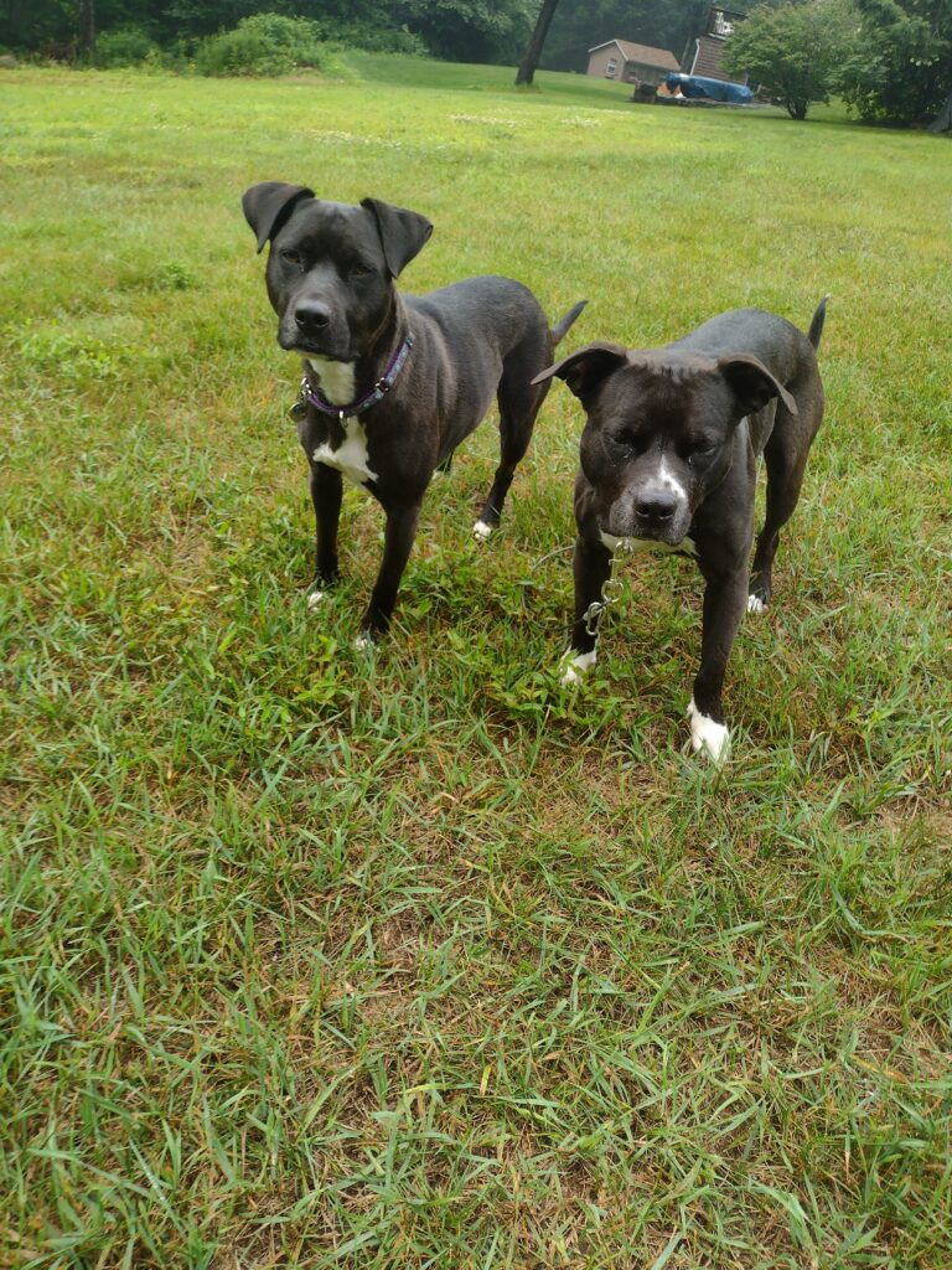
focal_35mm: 27
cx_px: 476
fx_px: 990
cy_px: 635
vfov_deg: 65.3
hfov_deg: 51.4
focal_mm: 4.71
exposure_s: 1/146
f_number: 1.7
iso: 100
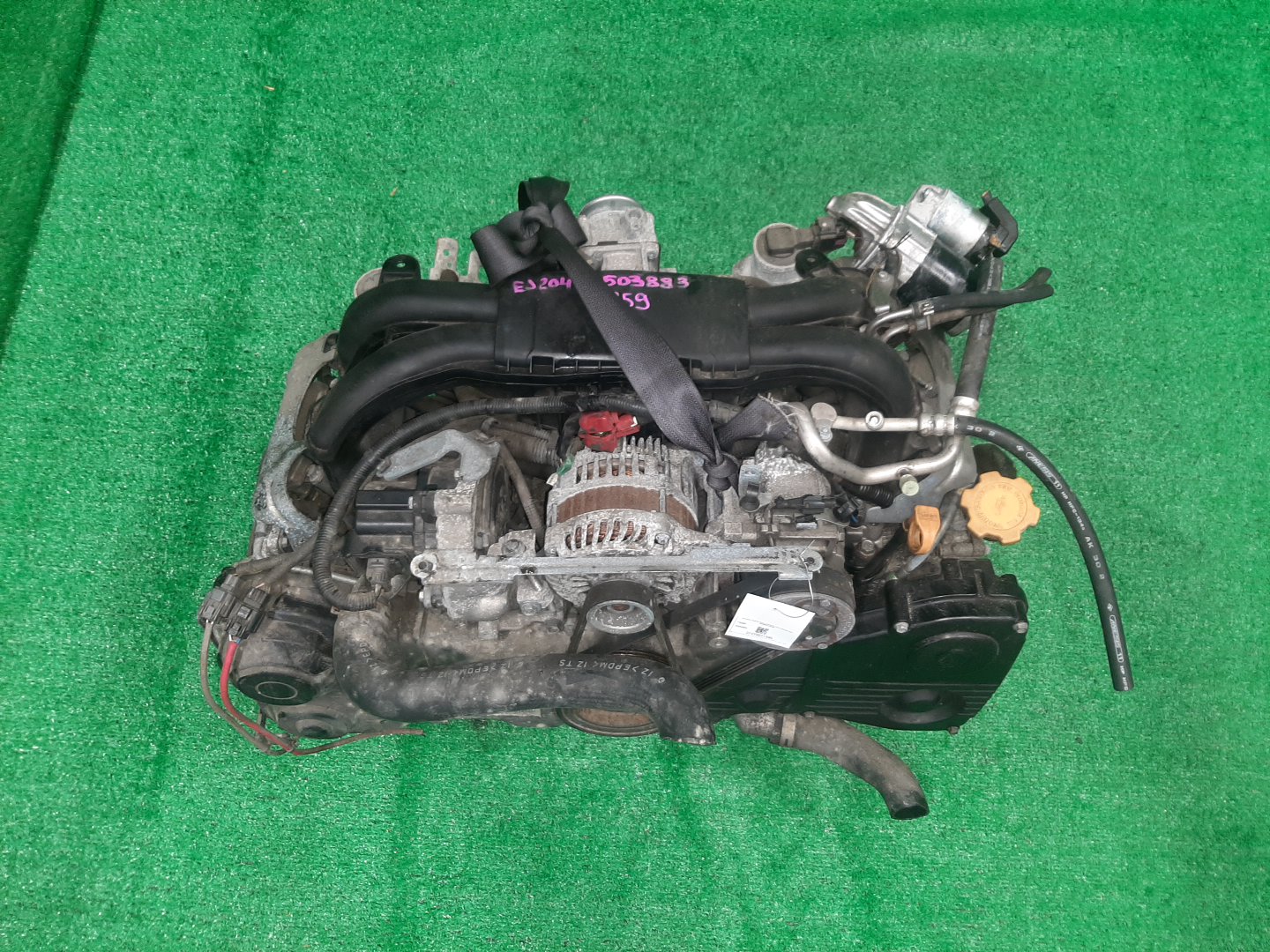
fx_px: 954
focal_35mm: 26
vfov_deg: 53.1
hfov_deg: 67.3
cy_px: 476
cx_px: 635
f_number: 1.7
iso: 142
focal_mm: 3.93
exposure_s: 1/50
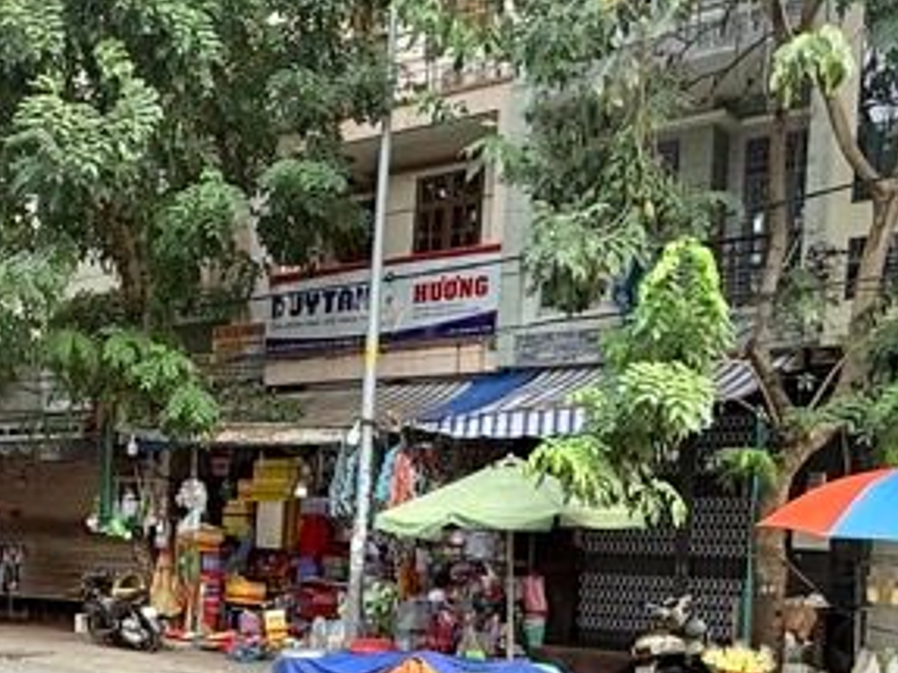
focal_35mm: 50
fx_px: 1297
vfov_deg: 28.0
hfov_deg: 37.5
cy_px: 601
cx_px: 250
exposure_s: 1/115
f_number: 2.2
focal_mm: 2.22
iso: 50
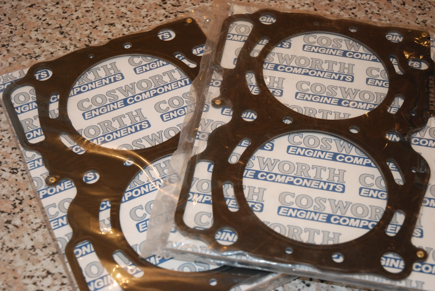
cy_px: 146
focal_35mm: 60
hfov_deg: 33.4
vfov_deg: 22.7
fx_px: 726
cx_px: 218
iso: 800
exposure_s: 1/60
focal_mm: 40
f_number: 5
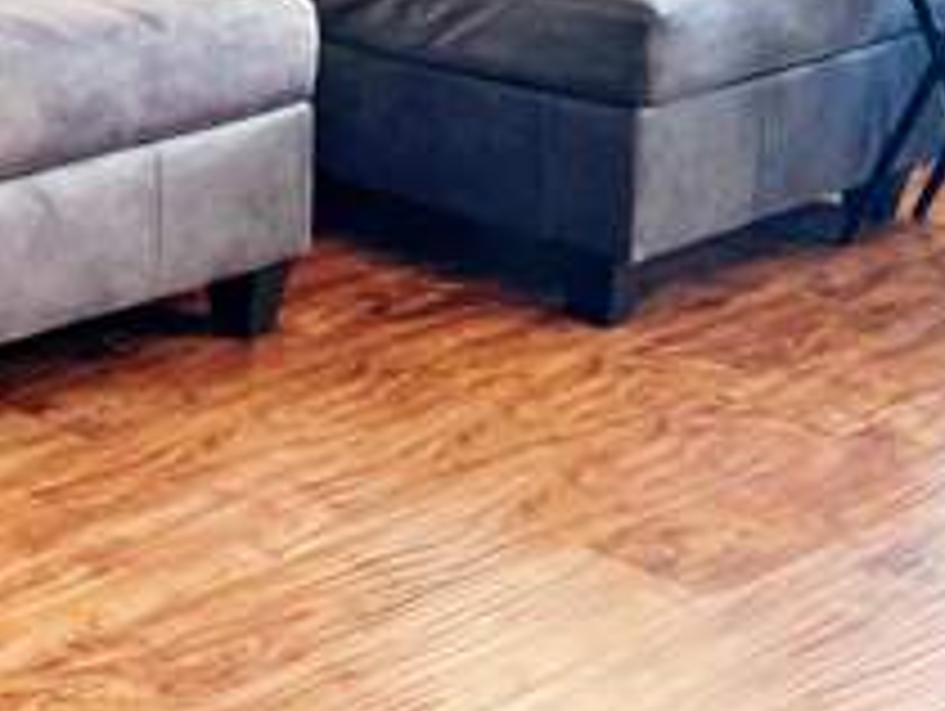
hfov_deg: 17.9
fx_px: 2706
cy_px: -549
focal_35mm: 99
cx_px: -436
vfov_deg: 13.5
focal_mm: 4.2
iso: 40
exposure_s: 1/120
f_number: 1.6
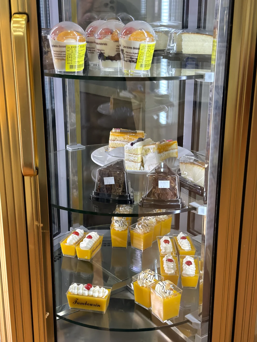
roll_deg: -0.9
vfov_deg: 39.7
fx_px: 475
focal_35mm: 48
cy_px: 171
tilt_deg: -18.7
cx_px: 128
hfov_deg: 30.3
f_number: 1.78
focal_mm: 6.76
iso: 500
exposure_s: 1/636
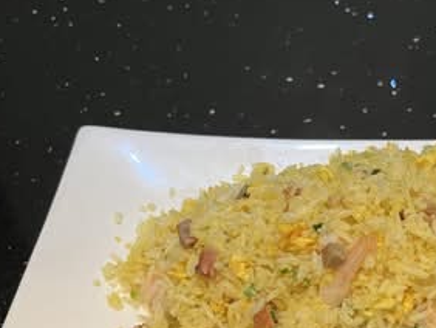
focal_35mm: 54
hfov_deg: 34.6
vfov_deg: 26.4
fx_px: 681
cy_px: 280
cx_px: 336
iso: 400
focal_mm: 5.1
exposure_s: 1/60
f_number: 1.6
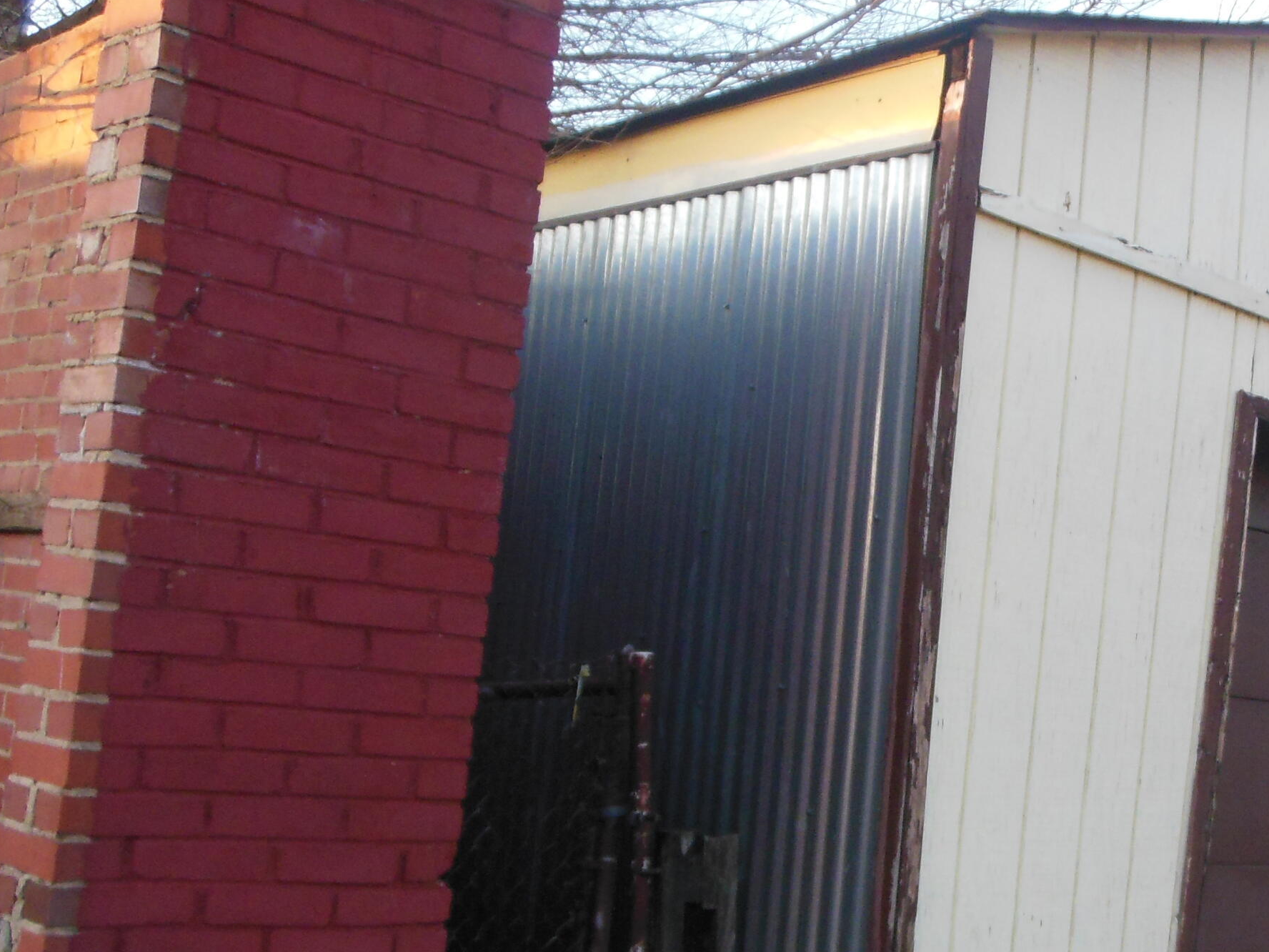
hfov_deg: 37.3
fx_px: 1796
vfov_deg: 29.5
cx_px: 1042
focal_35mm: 49
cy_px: 630
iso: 400
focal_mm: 5.2
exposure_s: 1/160
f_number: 3.3
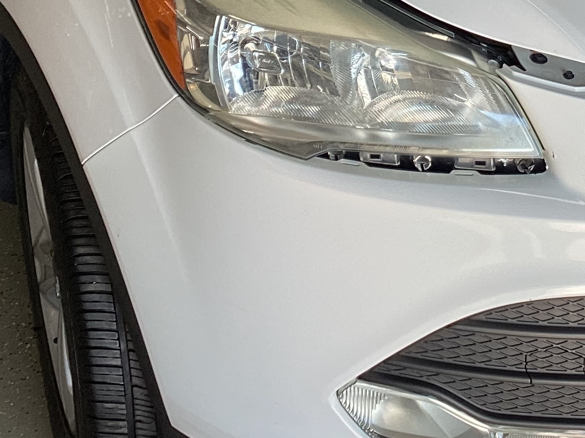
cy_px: -47
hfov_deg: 22.3
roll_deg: +0.2
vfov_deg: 16.4
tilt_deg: -21.8
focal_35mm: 87
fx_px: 1470
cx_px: 442
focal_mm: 3.3
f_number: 2.4
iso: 25
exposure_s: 1/122
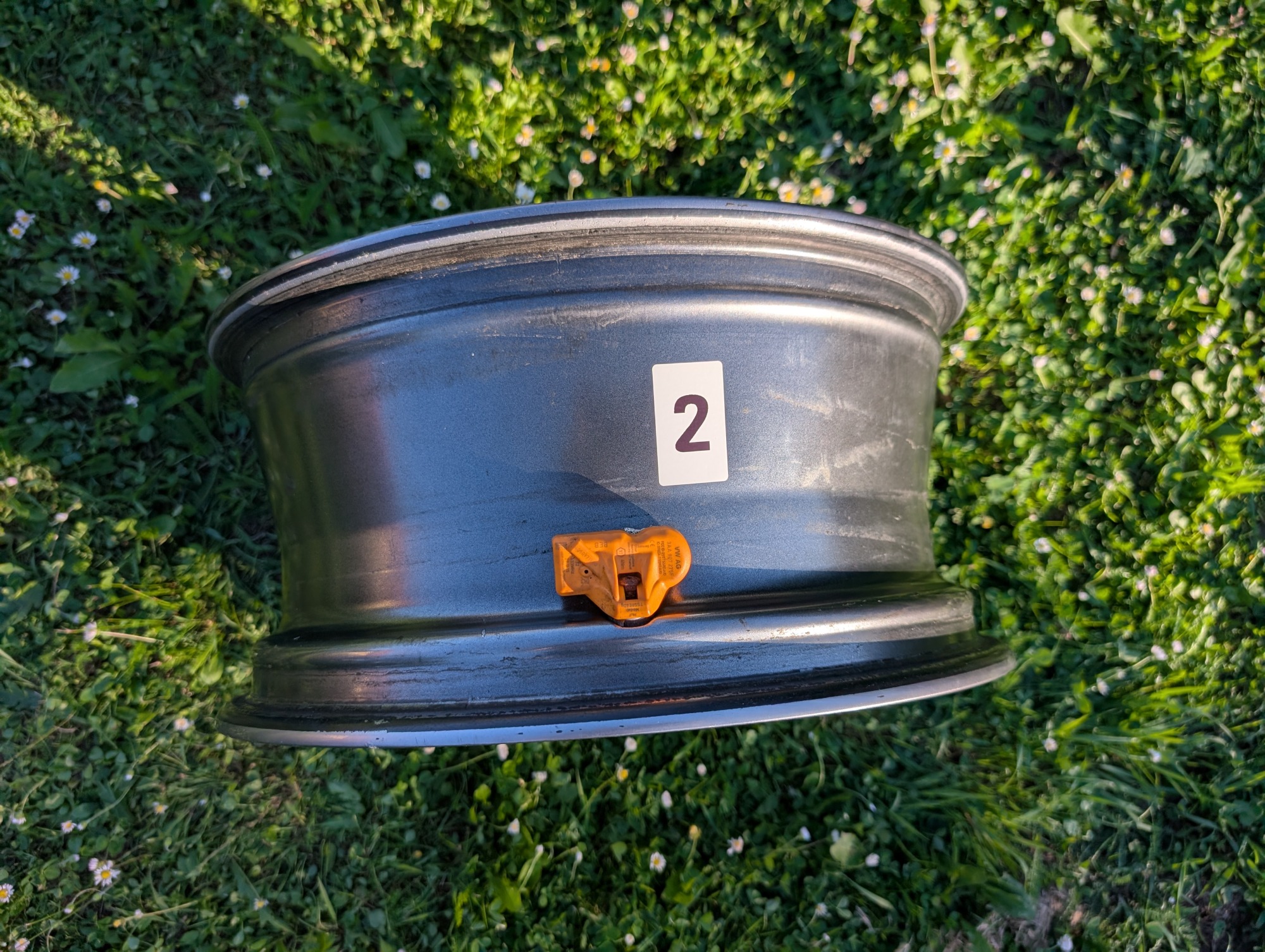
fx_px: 878
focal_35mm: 24
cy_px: 476
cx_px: 632
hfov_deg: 71.5
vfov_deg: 56.9
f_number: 1.68
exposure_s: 1/798
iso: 27
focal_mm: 6.9
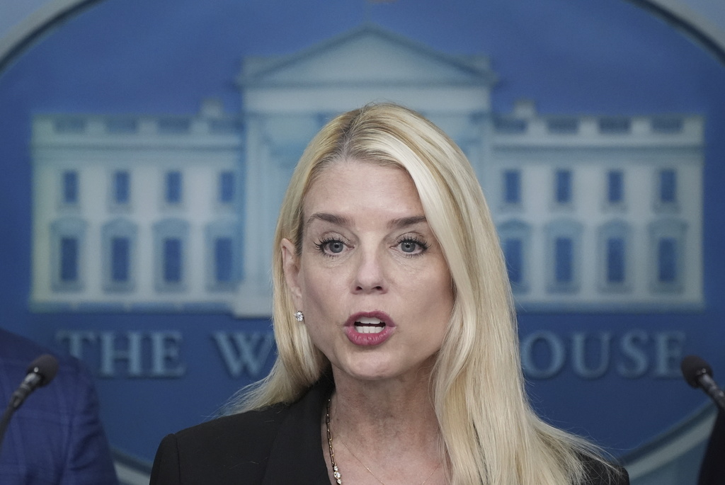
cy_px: 242
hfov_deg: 4.4
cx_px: 362
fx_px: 9515
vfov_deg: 2.9
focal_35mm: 472
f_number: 5.6
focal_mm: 315
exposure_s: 1/400
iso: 4000
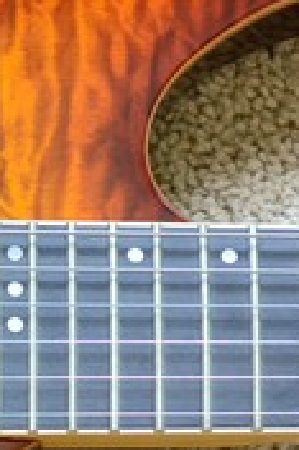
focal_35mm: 127
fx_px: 1585
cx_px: -258
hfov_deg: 10.1
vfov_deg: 16.0
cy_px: 389
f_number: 2.8
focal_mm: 18.5
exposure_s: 1/30
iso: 220
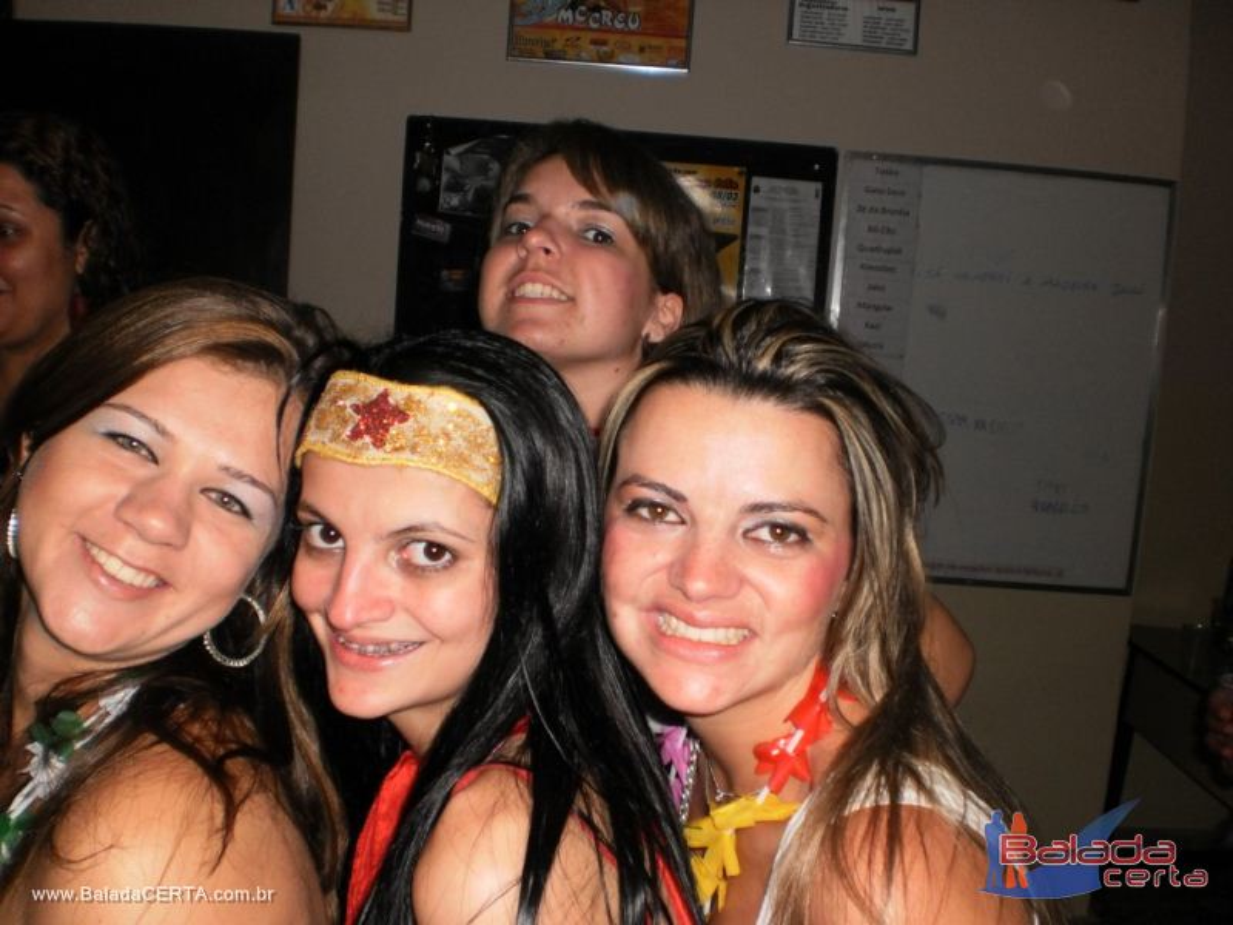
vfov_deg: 39.7
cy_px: 462
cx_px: 616
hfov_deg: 51.4
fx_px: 1282
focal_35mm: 36
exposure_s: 1/30
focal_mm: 6.3
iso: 125
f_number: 3.1
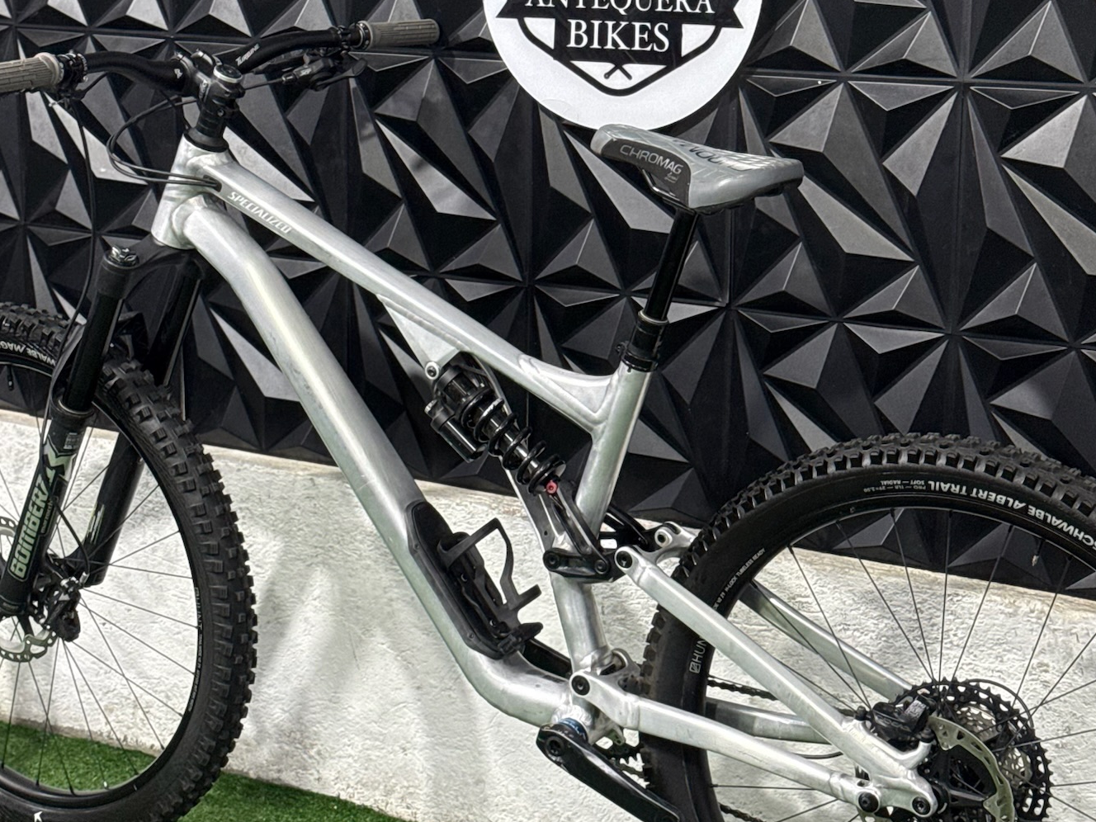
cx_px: 566
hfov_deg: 26.3
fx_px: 2343
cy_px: 394
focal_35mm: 74
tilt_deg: -12.6
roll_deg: -1.7
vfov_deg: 19.9
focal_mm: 6.76
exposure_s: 1/60
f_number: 1.78
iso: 200
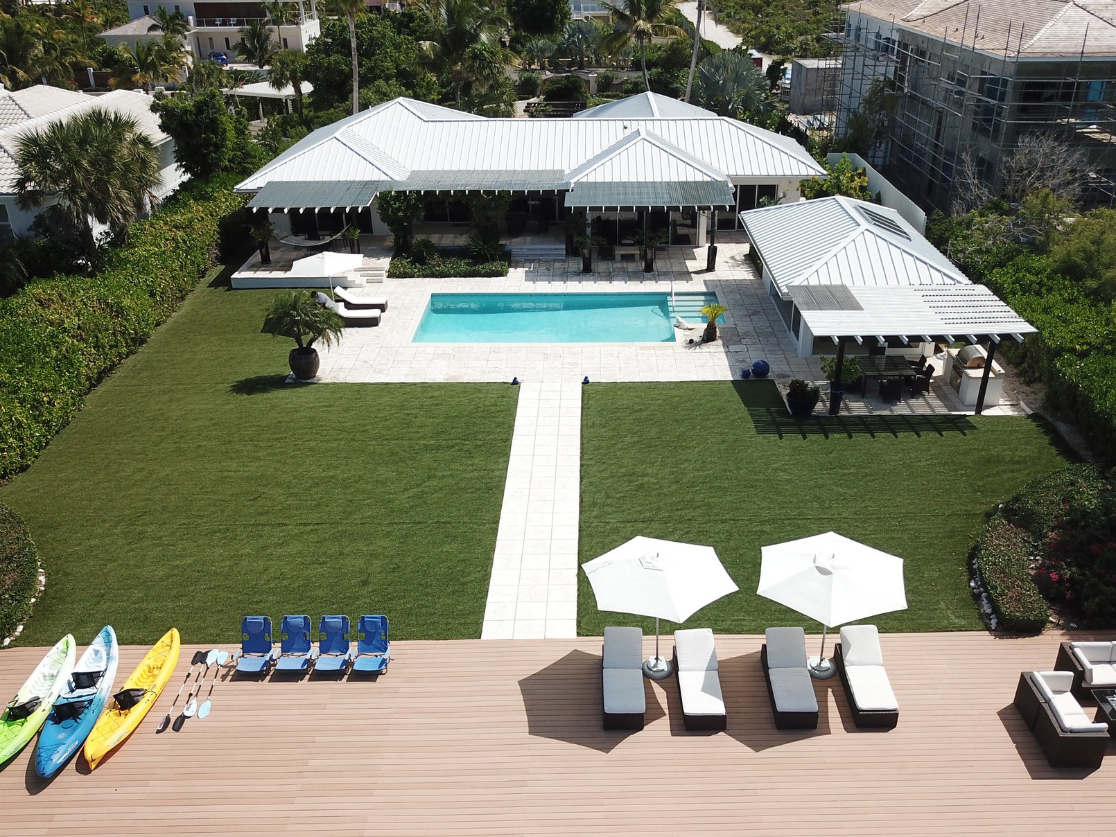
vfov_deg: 45.3
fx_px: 1000
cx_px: 607
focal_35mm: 31
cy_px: 494
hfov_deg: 58.3
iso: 100
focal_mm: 4.73
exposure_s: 1/2169
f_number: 2.2
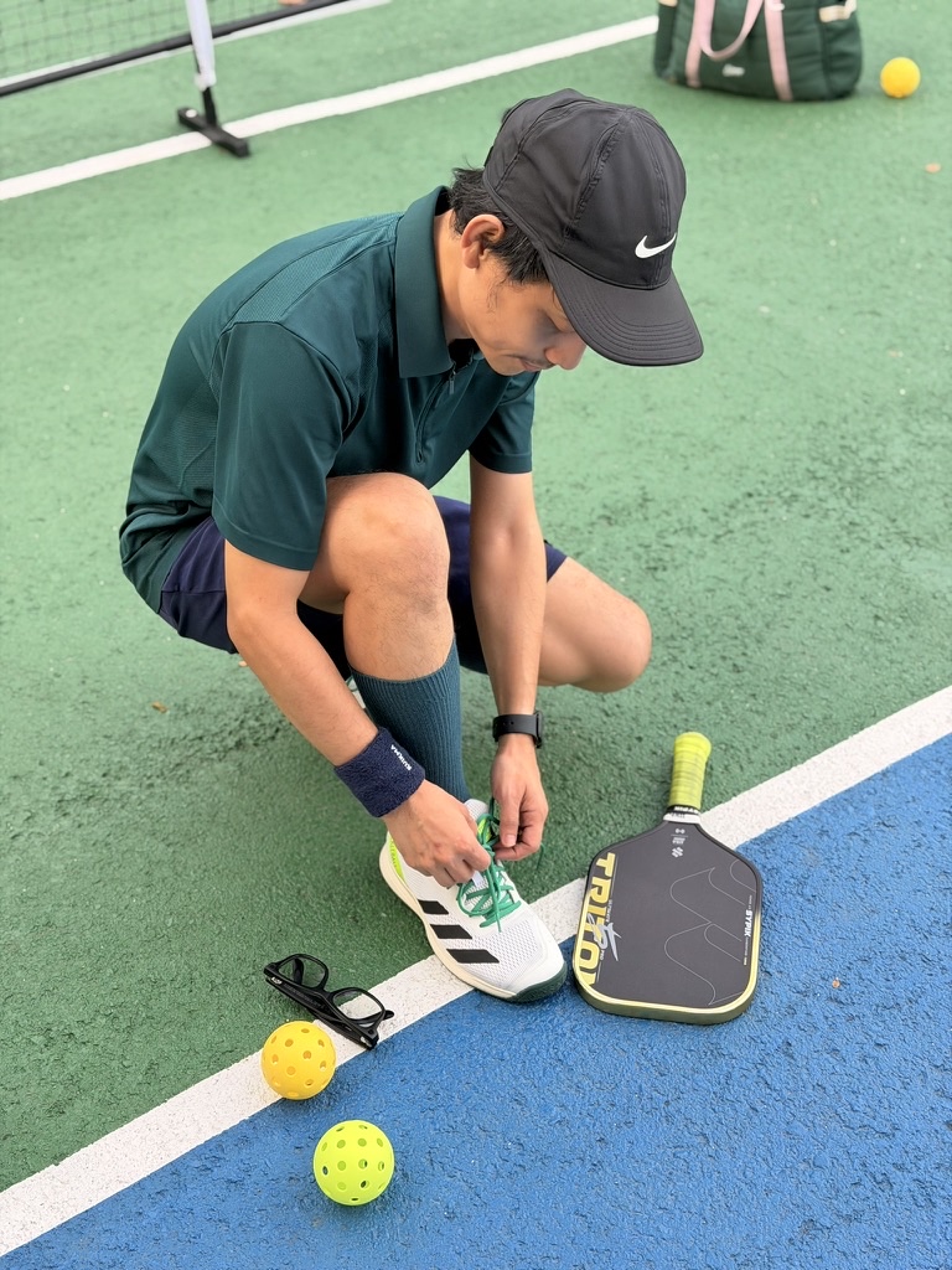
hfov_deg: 30.3
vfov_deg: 39.7
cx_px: 476
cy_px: 635
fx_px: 1760
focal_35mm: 48
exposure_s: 1/218
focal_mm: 6.76
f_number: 1.78
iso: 64
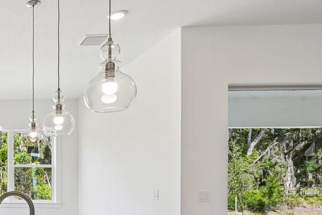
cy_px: 176
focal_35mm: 36
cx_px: -57
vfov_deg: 35.6
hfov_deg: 39.6
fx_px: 322
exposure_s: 1/160
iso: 400
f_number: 8
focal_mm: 14
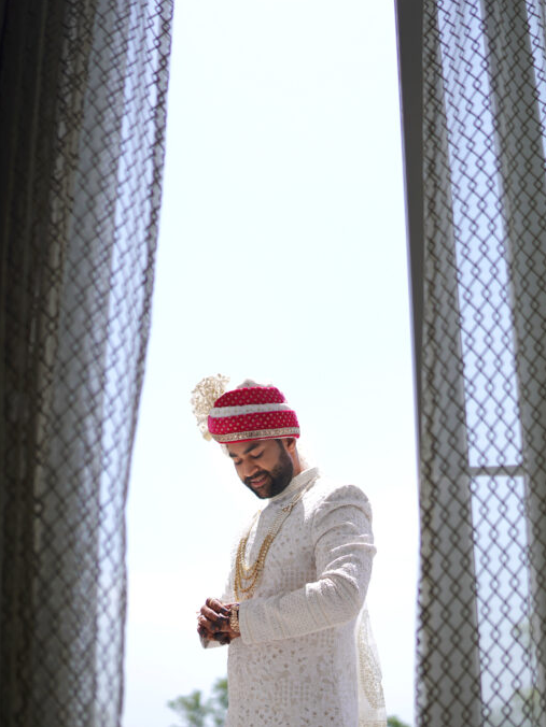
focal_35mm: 51
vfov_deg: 37.5
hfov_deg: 28.5
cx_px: 334
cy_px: 361
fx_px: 1073
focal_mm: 35
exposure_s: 1/4000
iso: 80
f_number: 1.6
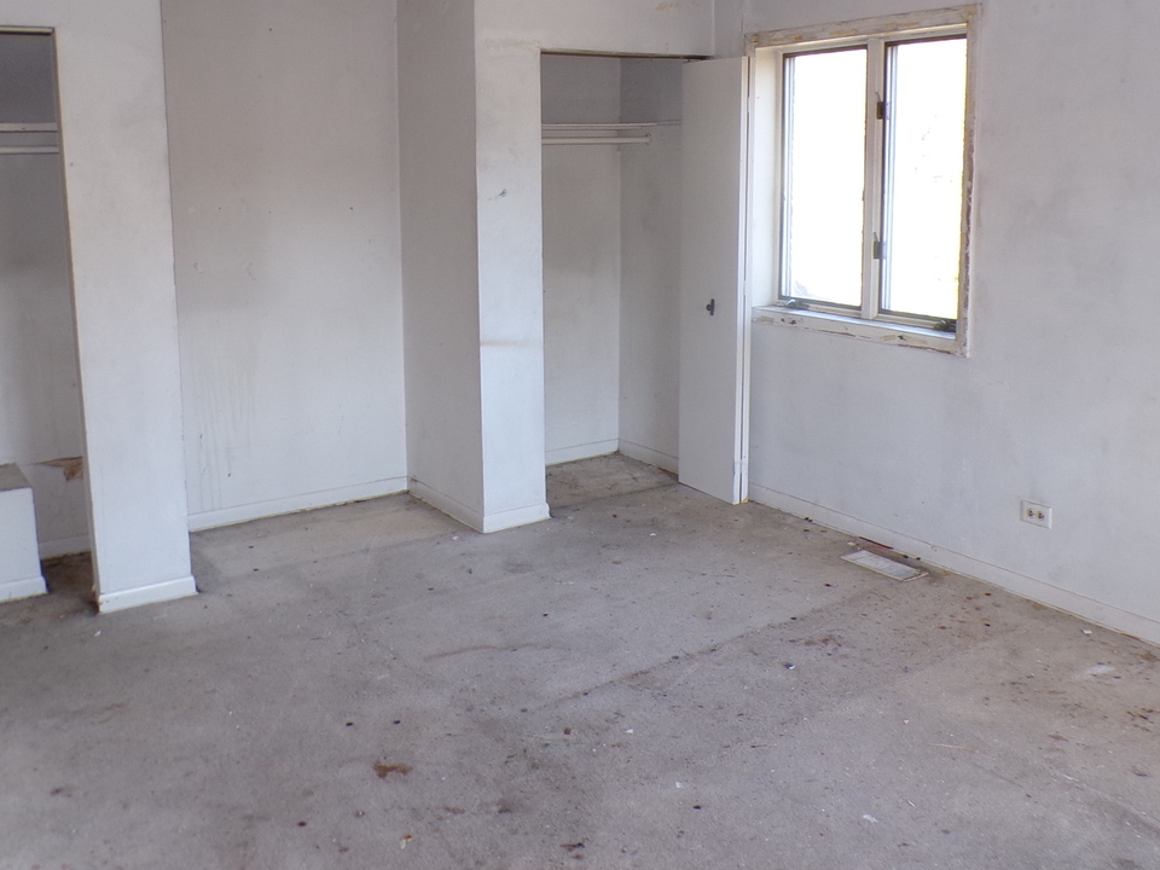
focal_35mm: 36
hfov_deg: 51.3
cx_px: 625
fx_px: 1206
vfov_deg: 39.2
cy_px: 288
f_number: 3
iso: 123
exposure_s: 1/34
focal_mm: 4.3
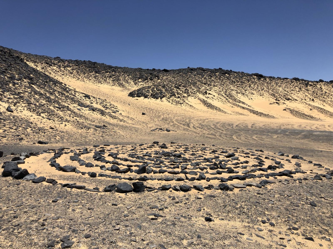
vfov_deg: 49.7
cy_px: 124
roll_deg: +3.2
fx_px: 269
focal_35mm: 28
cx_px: 166
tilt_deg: +9.3
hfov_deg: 63.4
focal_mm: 3.99
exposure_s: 1/3690
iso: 25
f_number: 1.8
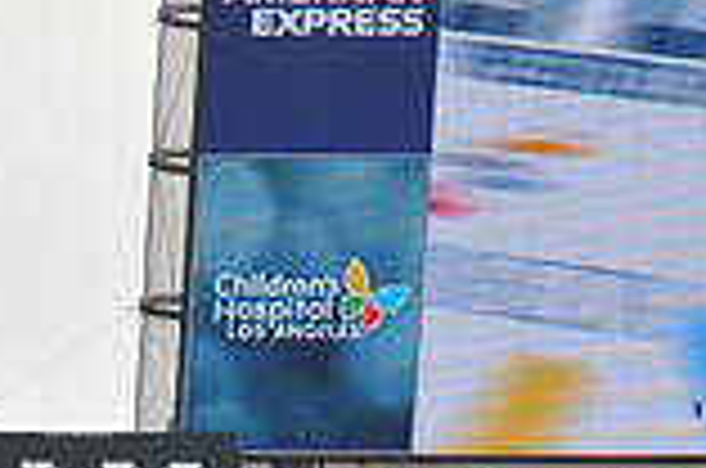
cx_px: 1021
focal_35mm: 647
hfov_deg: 3.2
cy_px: 148
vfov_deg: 2.1
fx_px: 12663
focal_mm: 175
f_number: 11
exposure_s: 1/500
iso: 320
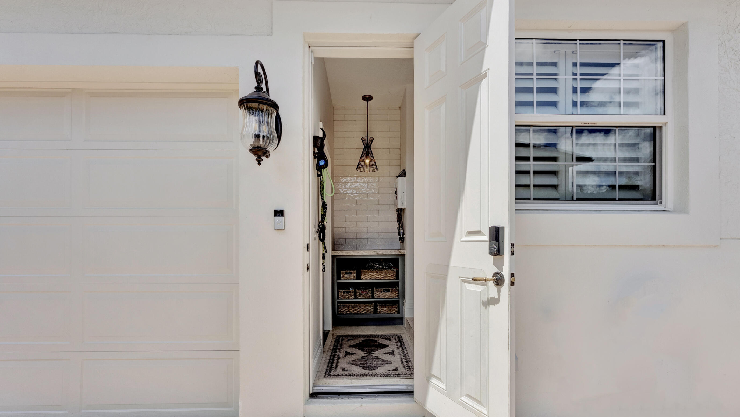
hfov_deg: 99.4
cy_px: 242
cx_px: 369
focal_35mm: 16
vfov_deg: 66.7
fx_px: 314
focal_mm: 14
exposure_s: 1/400
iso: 400
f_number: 9
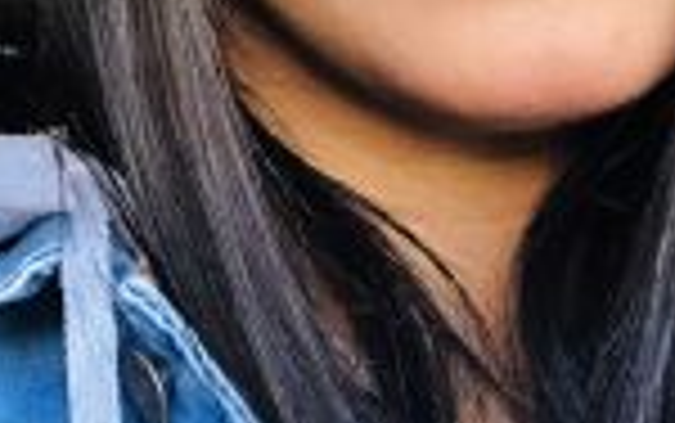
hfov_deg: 20.2
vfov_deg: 12.7
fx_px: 1878
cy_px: 36
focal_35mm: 102
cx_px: 176
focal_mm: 2.87
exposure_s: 1/60
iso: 250
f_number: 2.2
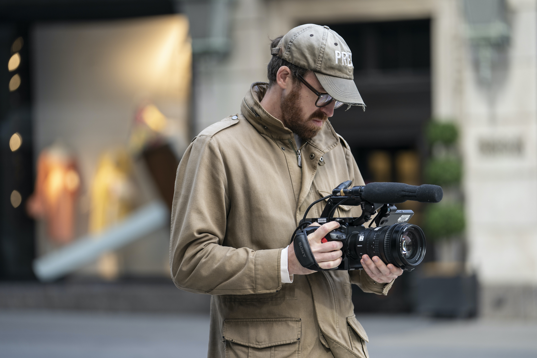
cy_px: 179
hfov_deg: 13.2
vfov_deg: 8.9
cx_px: 268
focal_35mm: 155
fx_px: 2312
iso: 125
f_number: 2.8
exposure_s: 1/160
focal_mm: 155
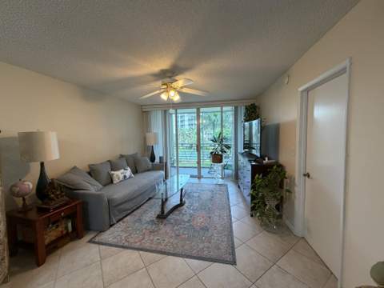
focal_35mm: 14
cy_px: 144
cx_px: 192
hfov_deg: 102.1
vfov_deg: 85.7
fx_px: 155
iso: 320
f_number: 2.2
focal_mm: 2.22
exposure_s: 1/120
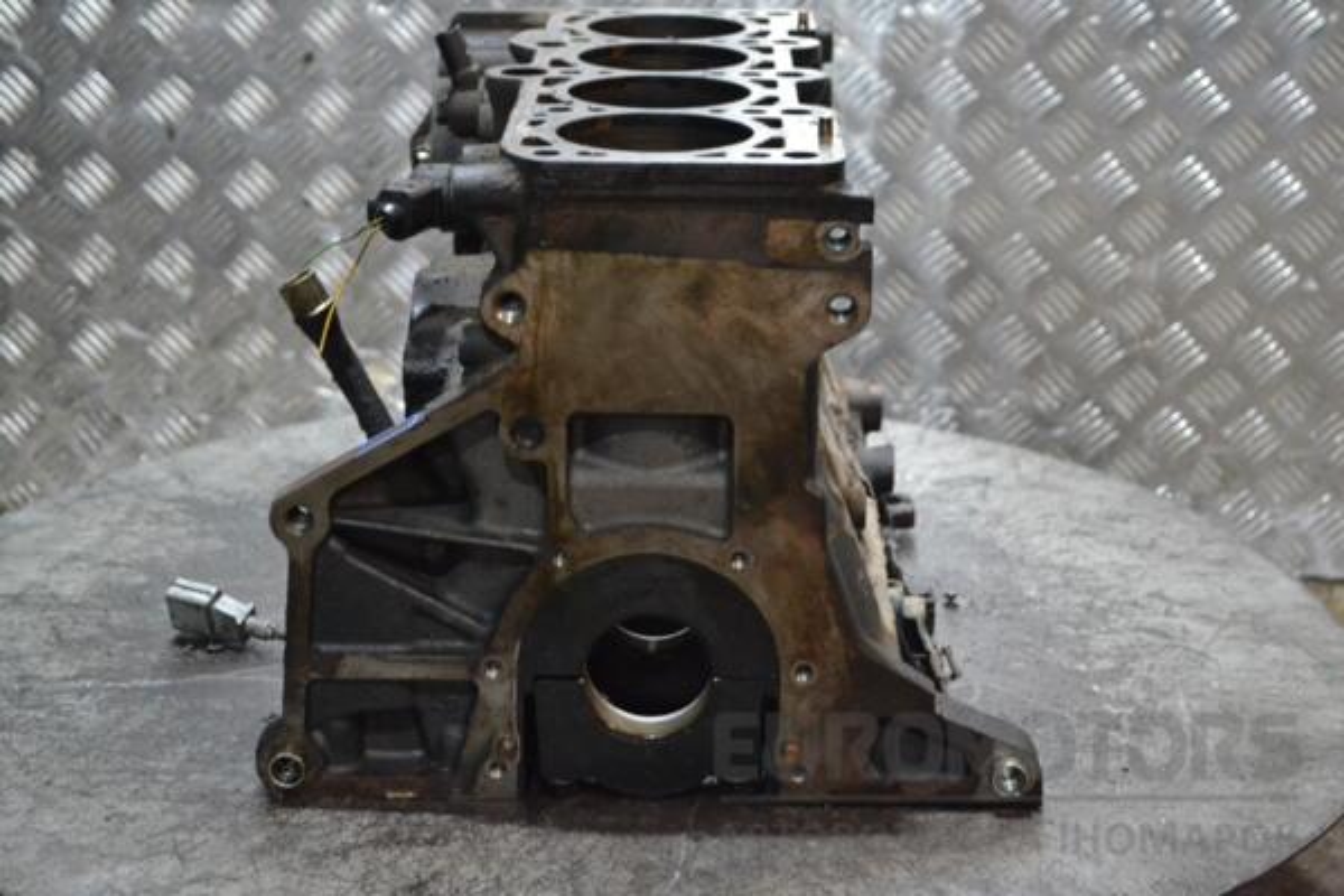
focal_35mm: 66
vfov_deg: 20.6
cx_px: 672
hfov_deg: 30.5
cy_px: 448
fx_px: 2464
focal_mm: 44
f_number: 5.3
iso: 3200
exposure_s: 1/30
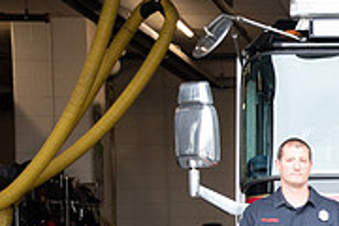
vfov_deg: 8.3
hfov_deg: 12.1
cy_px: 251
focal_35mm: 164
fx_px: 1544
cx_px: 471
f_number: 3.3
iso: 400
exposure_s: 1/200
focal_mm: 34
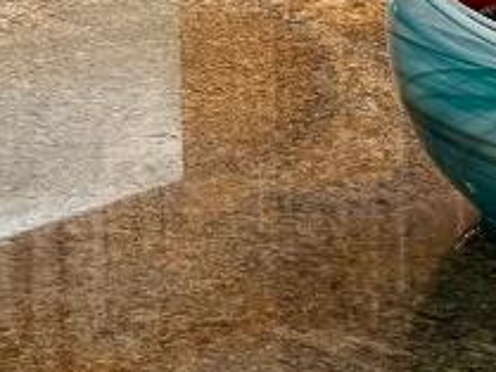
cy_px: -193
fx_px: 2466
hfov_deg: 11.3
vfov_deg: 8.4
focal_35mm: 172
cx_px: 522
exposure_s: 1/142
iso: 200
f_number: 1.78
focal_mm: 6.76
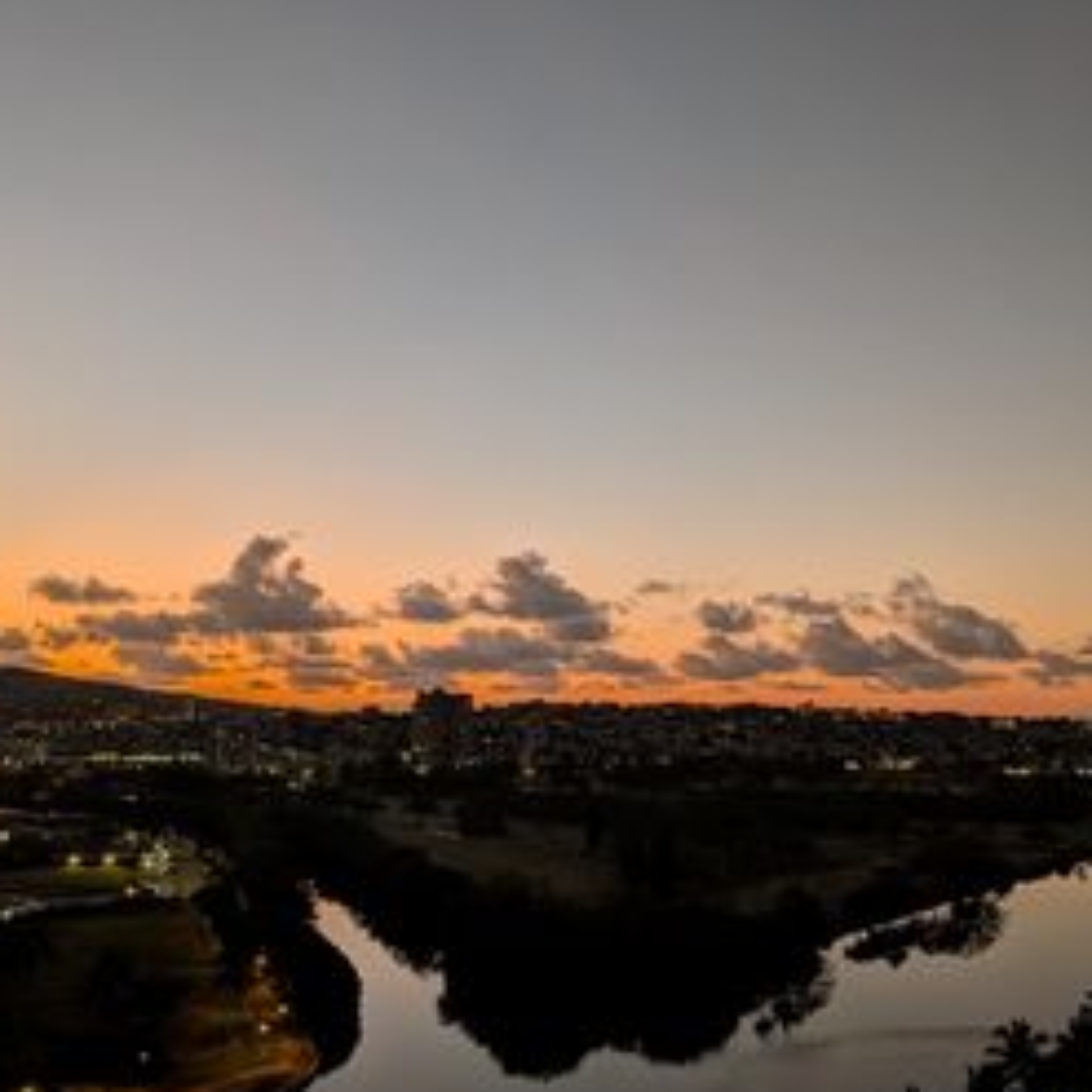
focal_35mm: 43
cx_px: 517
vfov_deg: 39.2
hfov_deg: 39.2
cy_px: 575
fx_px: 1535
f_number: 1.68
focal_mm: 6.9
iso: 23
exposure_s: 1/20
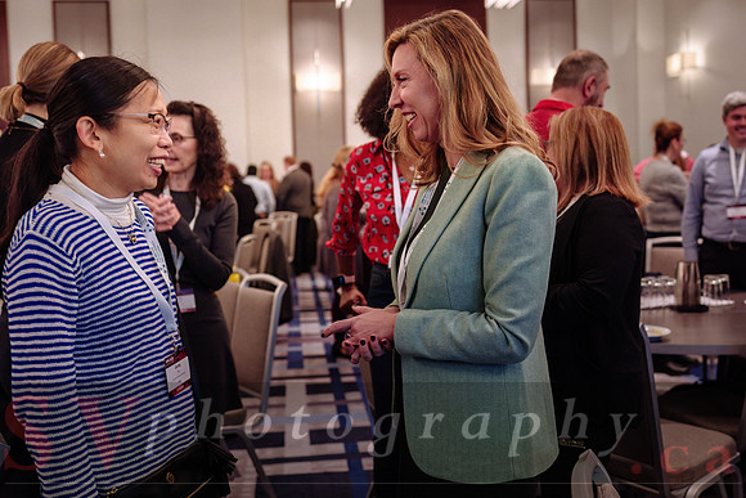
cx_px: 373
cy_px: 224
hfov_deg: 48.5
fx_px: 828
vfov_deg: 33.4
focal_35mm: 40
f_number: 2.8
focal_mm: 35
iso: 1600
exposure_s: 1/100
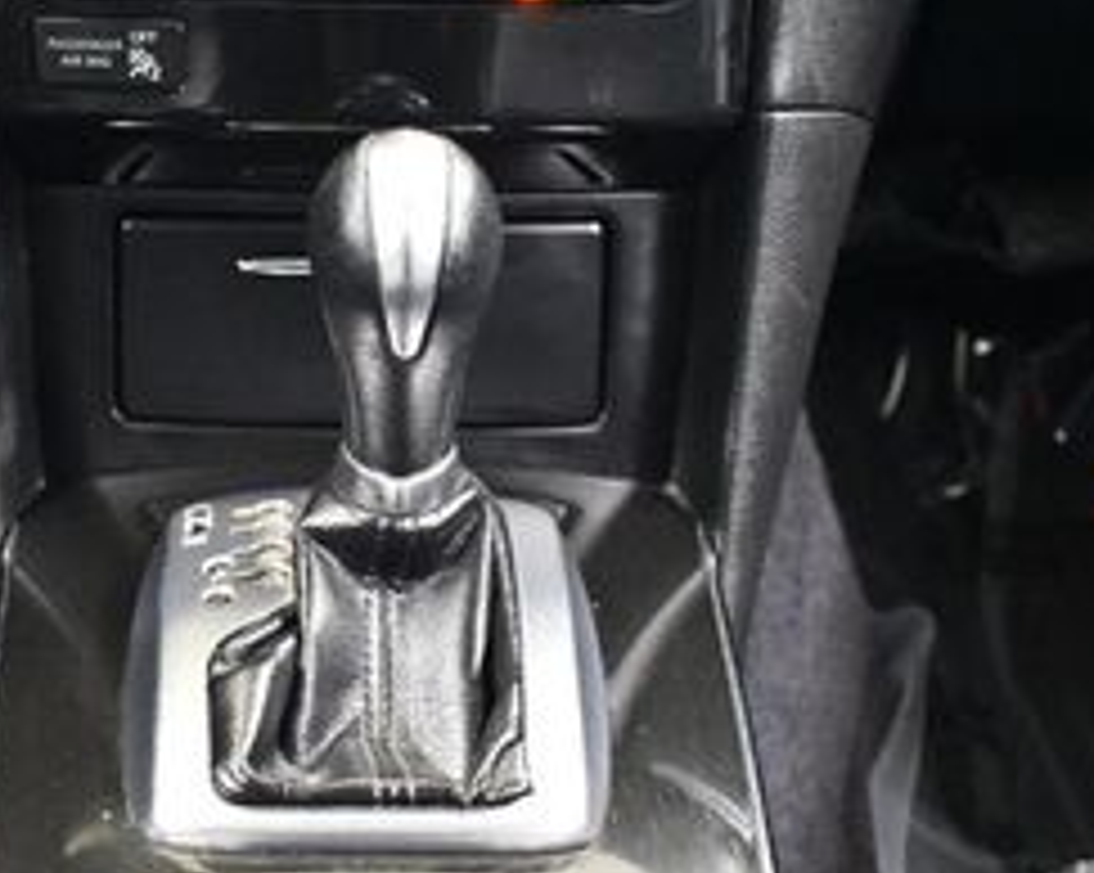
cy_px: 486
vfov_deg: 17.2
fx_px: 2879
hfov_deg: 21.4
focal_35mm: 89
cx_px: 369
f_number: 3.8
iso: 9000
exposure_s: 1/60
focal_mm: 24
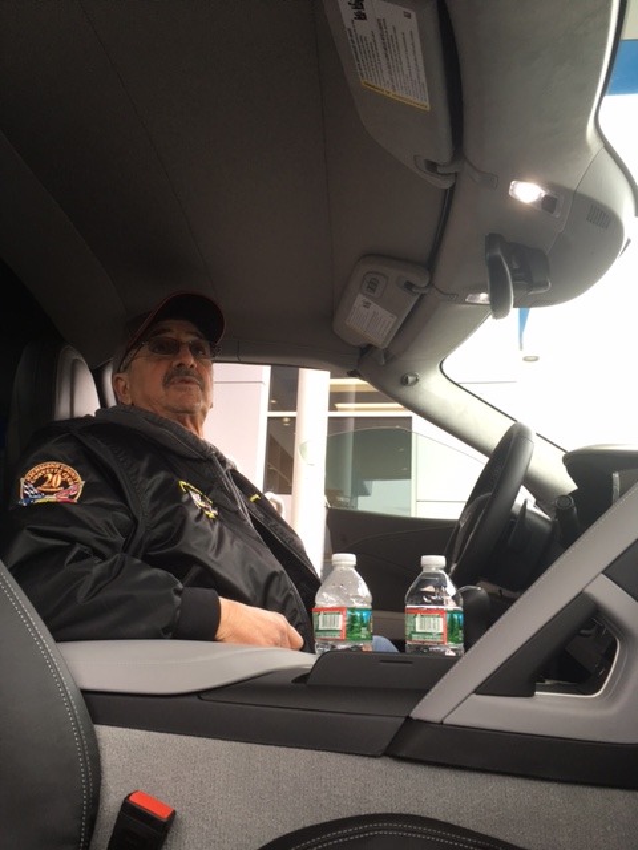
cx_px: 319
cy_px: 425
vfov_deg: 61.7
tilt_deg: +16.1
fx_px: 713
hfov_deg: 48.2
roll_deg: -3.3
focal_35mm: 29
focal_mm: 4.15
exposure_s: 1/60
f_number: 2.2
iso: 32
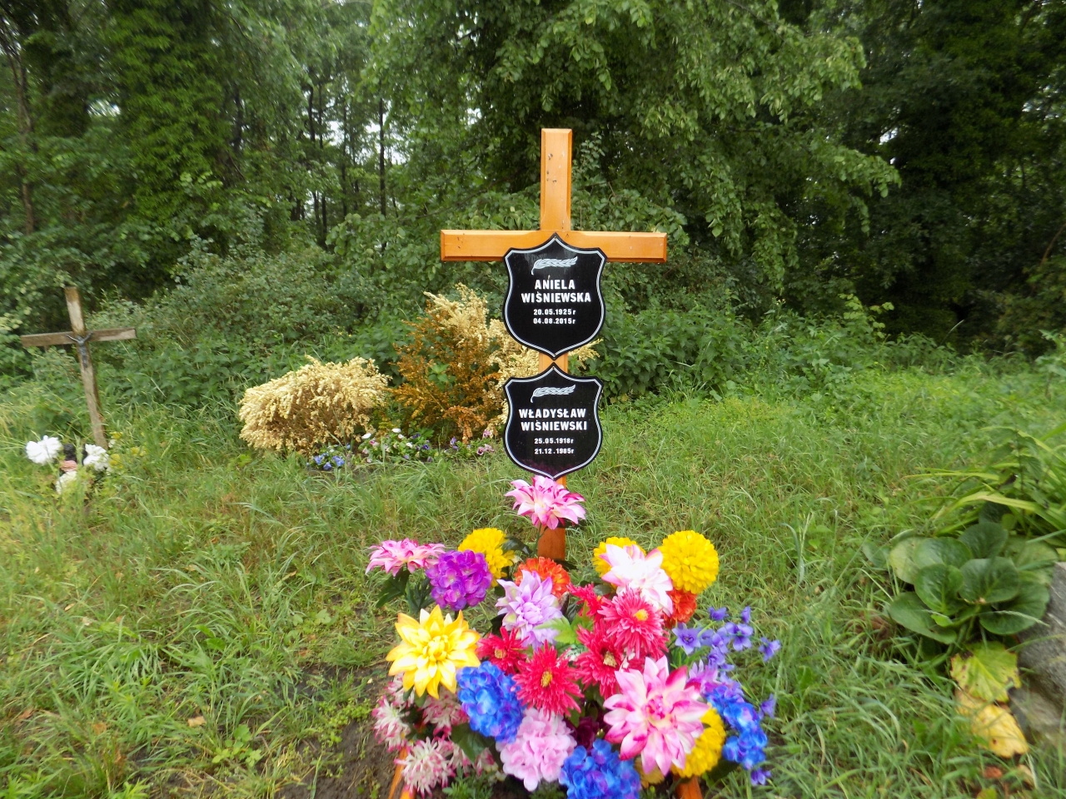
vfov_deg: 58.9
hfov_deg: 73.9
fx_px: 708
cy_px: 400
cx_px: 533
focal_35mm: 23
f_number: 3.1
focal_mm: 4
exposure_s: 1/30
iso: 100
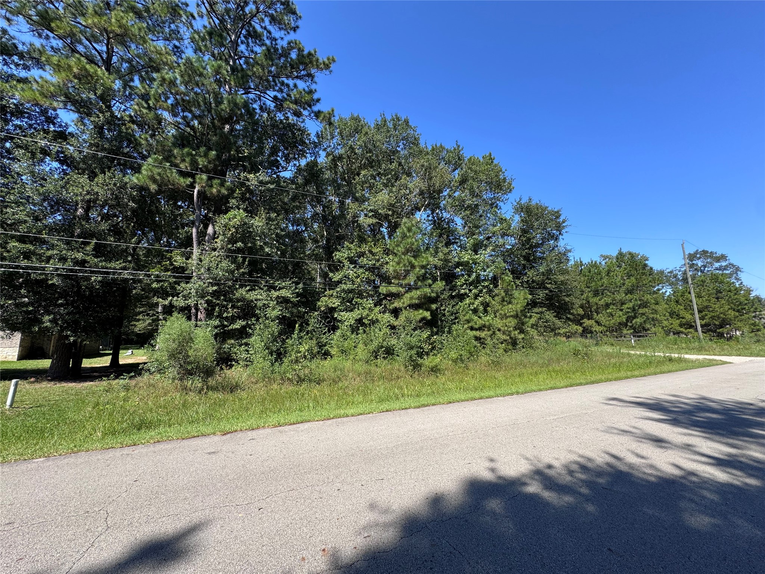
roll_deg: +0.6
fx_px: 309
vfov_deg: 85.7
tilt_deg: +9.1
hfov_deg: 102.1
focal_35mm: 14
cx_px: 382
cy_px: 287
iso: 40
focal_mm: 2.22
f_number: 2.2
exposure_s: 1/610
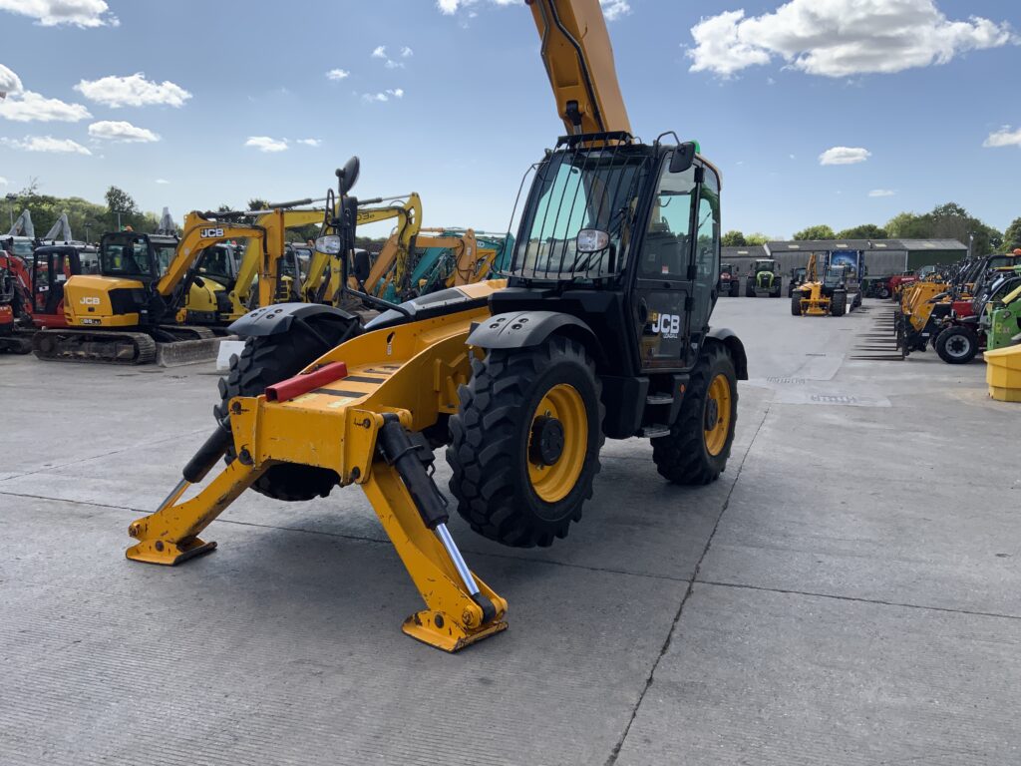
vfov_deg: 48.2
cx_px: 510
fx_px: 855
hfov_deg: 61.7
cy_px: 383
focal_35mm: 29
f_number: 1.8
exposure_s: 1/1577
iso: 16
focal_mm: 3
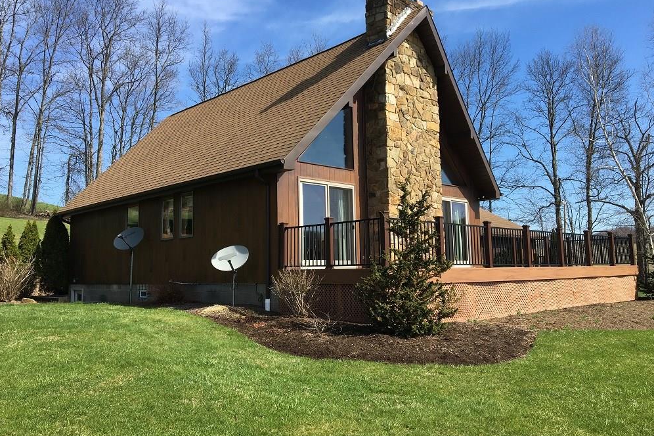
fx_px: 563
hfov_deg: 60.3
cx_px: 332
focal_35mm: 31
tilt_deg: +7.2
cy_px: 196
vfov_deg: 42.3
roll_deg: +2.2
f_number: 2.2
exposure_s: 1/884
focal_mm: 4.15
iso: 25
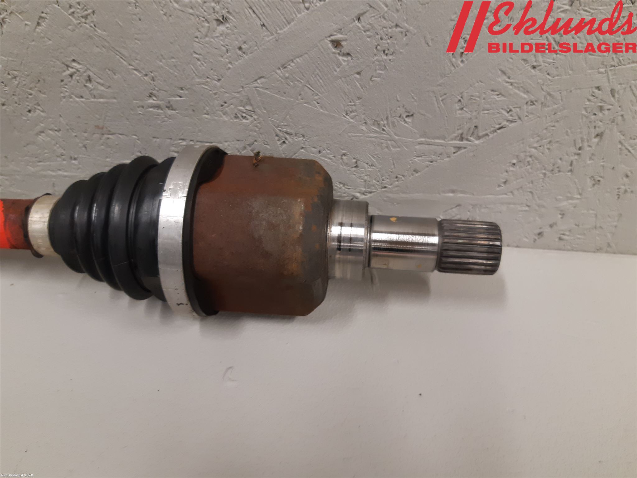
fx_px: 478
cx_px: 318
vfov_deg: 53.1
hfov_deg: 67.3
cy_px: 239
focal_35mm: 26
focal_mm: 3.93
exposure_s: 1/50
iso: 160
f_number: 1.7
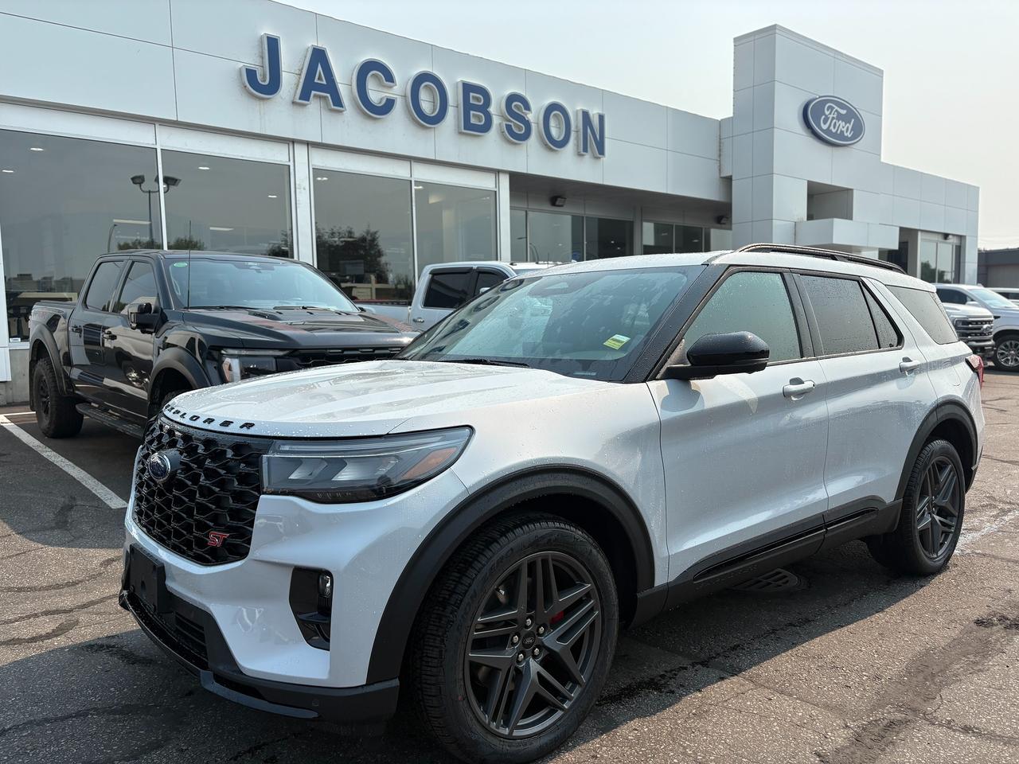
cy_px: 382
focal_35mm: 26
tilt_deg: -5.0
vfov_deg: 53.1
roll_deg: +0.9
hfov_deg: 67.3
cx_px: 510
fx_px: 765
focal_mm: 5.96
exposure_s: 1/3831
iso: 50
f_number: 1.6
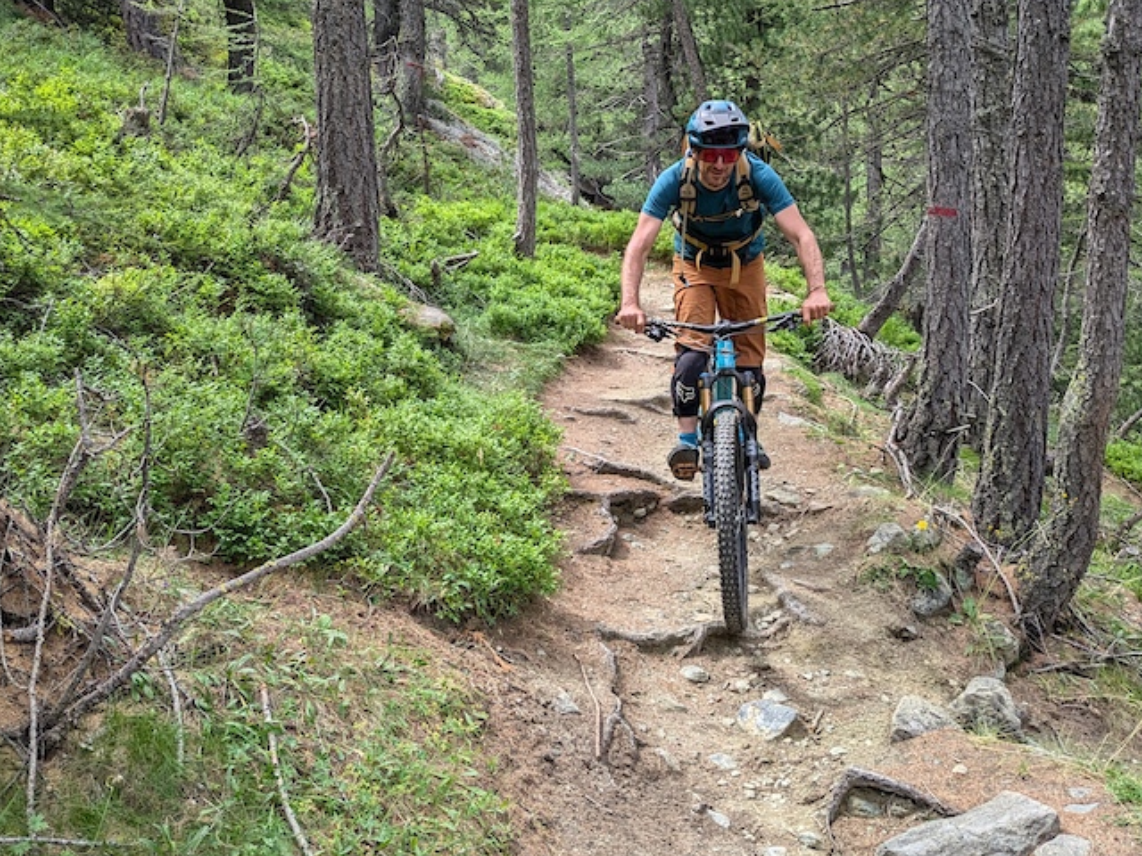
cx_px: 493
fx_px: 1320
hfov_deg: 46.7
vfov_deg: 35.8
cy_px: 337
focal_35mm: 40
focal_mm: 5.43
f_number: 1.89
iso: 43
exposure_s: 1/390
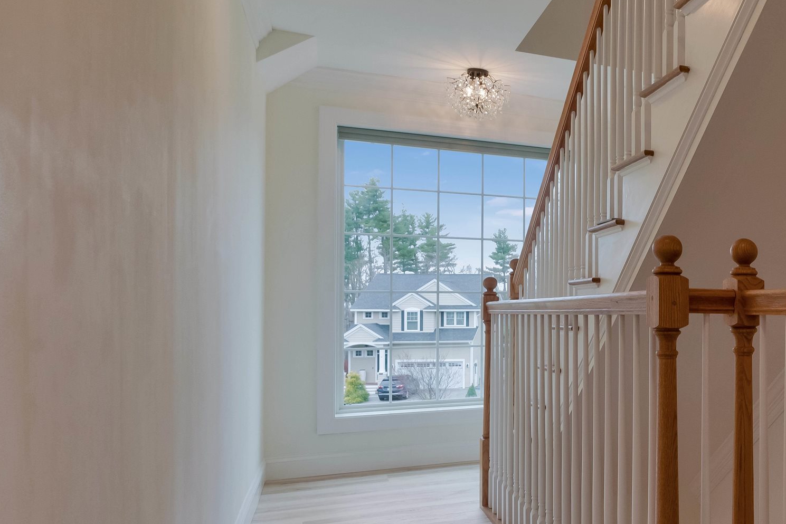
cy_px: 309
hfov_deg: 48.8
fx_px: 721
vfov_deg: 39.8
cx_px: 756
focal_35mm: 33
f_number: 8
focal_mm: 16
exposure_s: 1/750
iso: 800
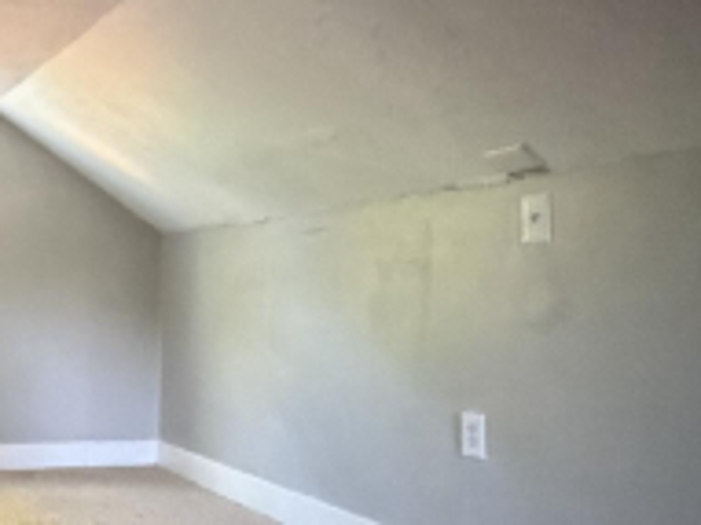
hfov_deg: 33.7
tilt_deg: -5.0
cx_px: -75
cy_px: 371
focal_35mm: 49
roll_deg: -0.3
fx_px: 992
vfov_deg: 29.3
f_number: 2.2
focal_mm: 2.22
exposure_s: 1/53
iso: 1250
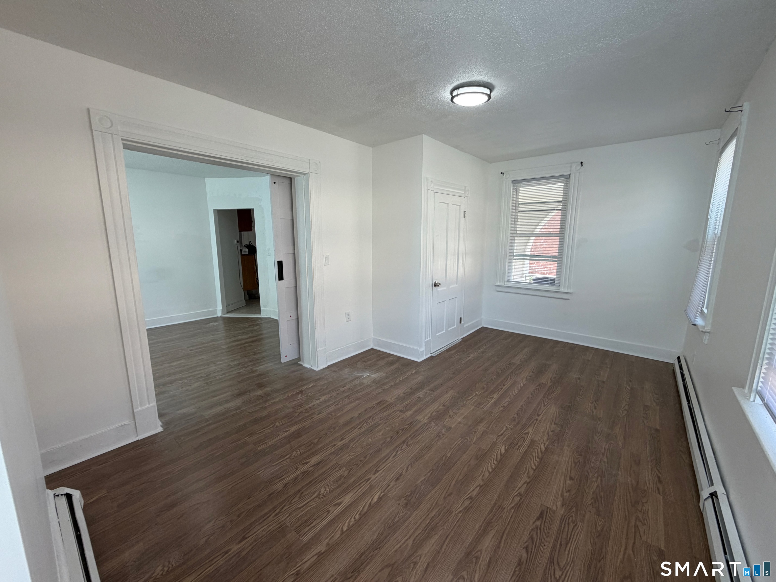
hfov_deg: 102.1
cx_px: 388
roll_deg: +0.6
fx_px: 314
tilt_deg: -9.6
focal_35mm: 14
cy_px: 291
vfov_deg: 85.7
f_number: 2.2
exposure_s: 1/120
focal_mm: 2.22
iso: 100
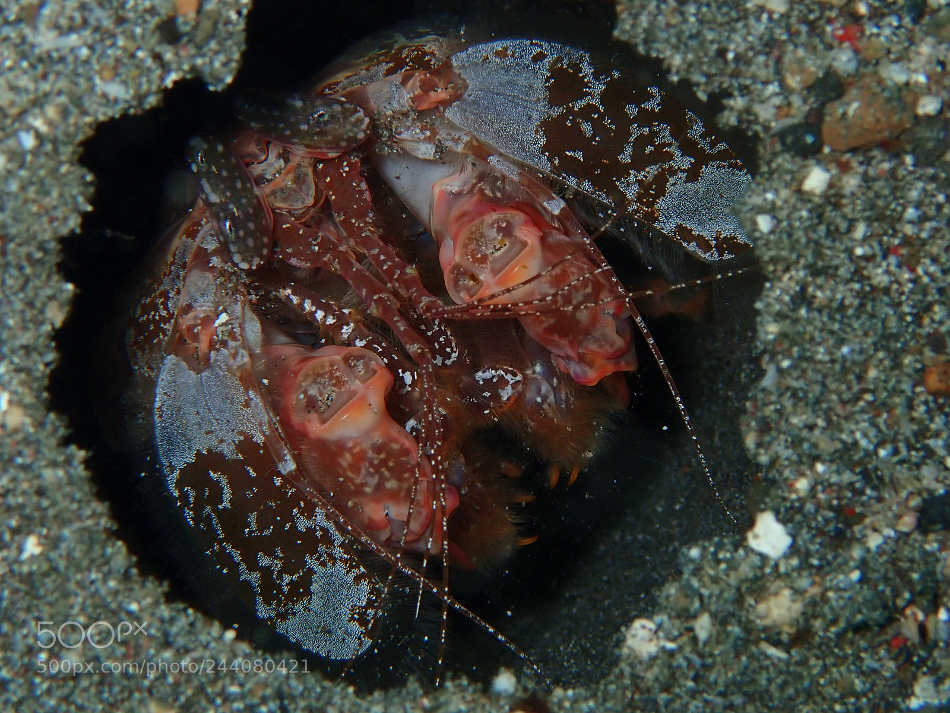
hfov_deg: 19.6
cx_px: 475
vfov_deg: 14.8
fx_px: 2744
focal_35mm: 100
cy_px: 356
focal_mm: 18
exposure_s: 1/200
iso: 200
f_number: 6.3
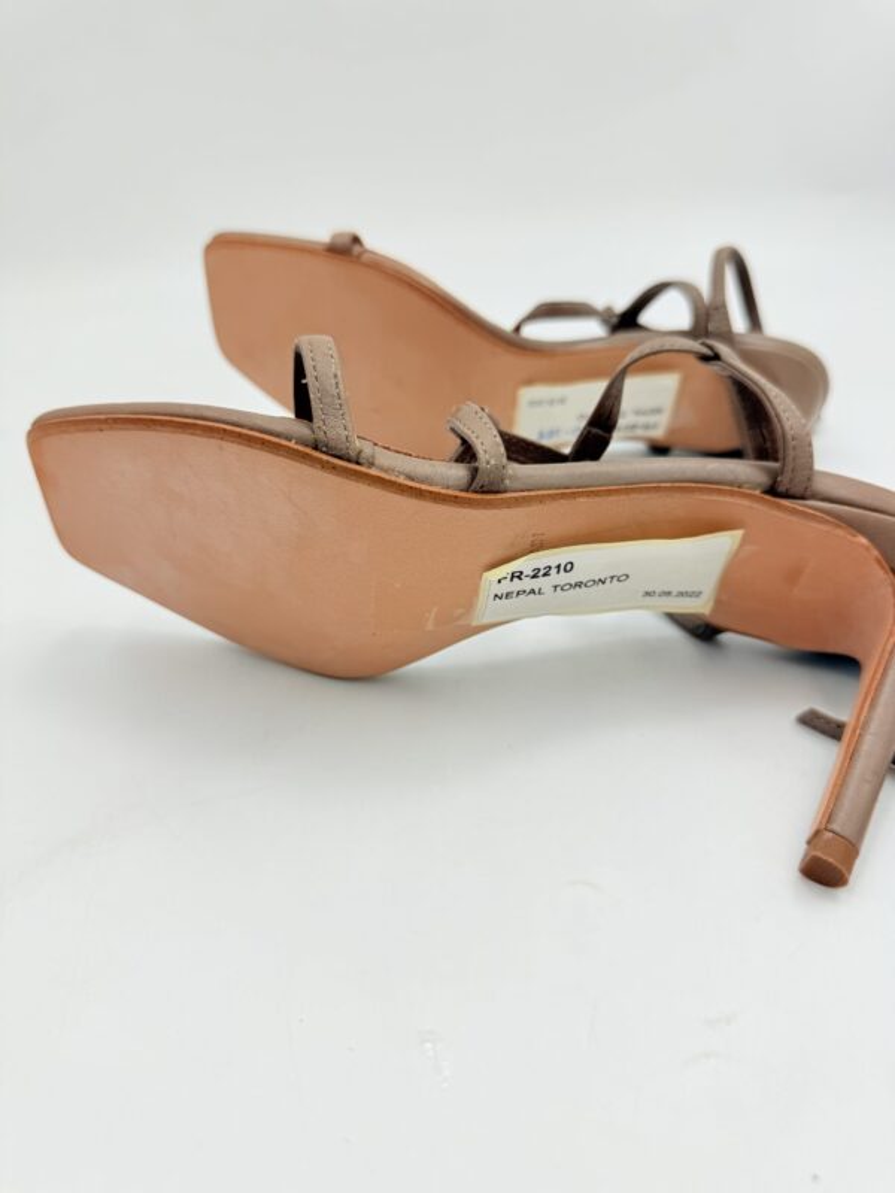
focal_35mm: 24
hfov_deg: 56.8
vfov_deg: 71.6
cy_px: 596
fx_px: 827
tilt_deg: -30.4
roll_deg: +3.6
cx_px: 448
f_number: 1.78
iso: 80
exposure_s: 1/1464
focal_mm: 6.76
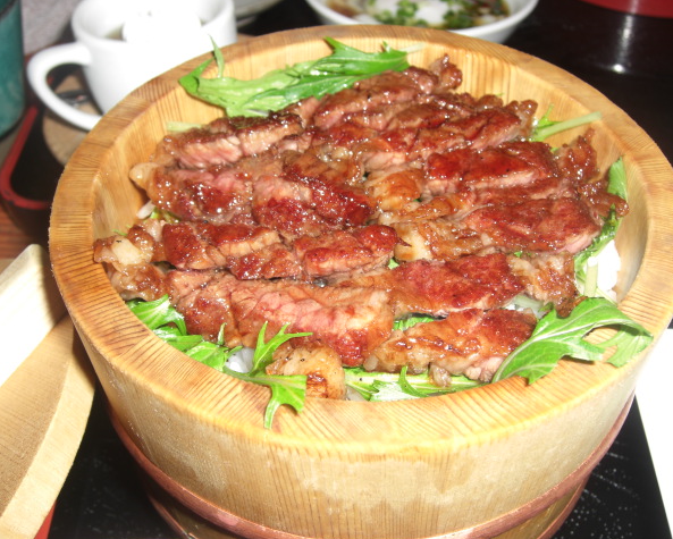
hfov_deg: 45.8
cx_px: 345
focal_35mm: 40
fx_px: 797
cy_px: 271
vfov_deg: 37.4
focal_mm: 7.9
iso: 80
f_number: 4
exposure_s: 1/60
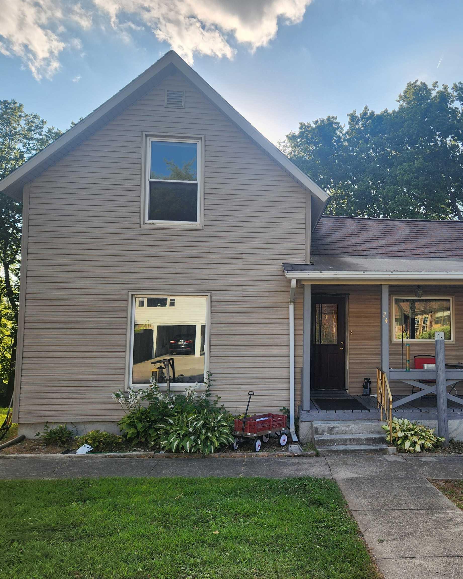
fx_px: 514
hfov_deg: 47.1
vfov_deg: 58.8
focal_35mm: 30
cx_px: 334
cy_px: 289
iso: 20
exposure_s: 1/740
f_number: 1.8
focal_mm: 5.4
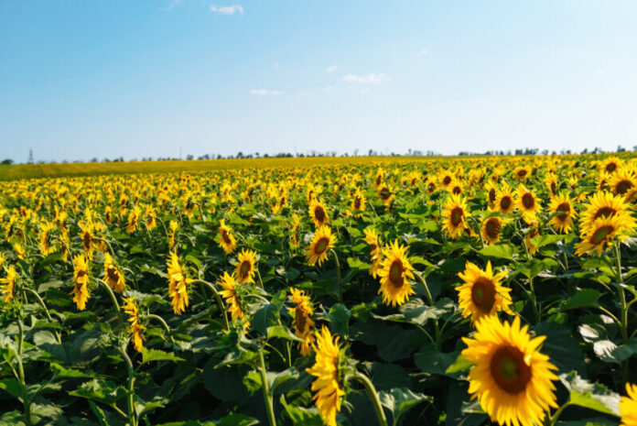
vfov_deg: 37.9
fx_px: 620
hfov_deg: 54.4
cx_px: 318
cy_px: 213
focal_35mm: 35
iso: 100
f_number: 3.2
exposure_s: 1/2000
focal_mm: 35
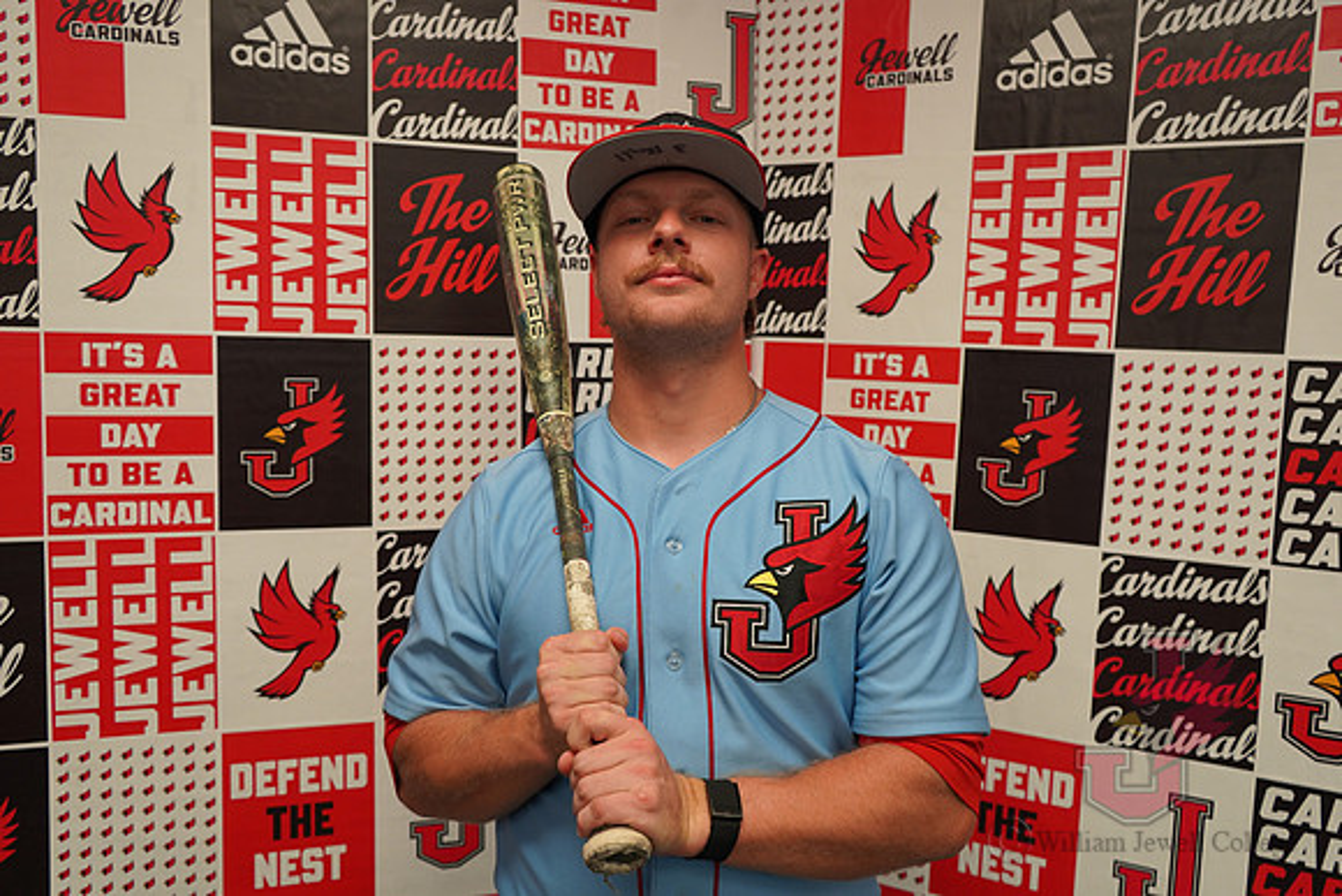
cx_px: 671
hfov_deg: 63.6
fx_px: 1081
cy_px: 448
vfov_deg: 45.0
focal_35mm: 29
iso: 800
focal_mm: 29
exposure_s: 1/160
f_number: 4
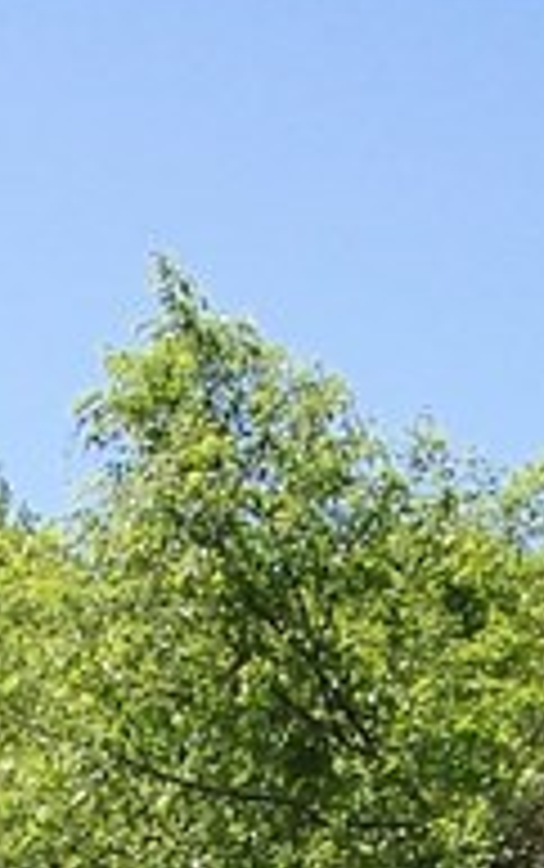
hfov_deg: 6.5
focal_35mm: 202
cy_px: 1664
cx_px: 72
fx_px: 4781
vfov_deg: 9.7
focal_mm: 5.85
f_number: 2.8
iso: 66
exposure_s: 1/800
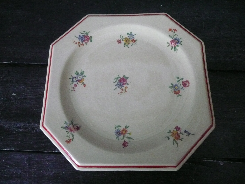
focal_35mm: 28
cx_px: 122
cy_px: 92
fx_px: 198
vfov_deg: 49.7
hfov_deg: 63.4
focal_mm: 4.6
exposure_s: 1/15
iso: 800
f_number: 3.3
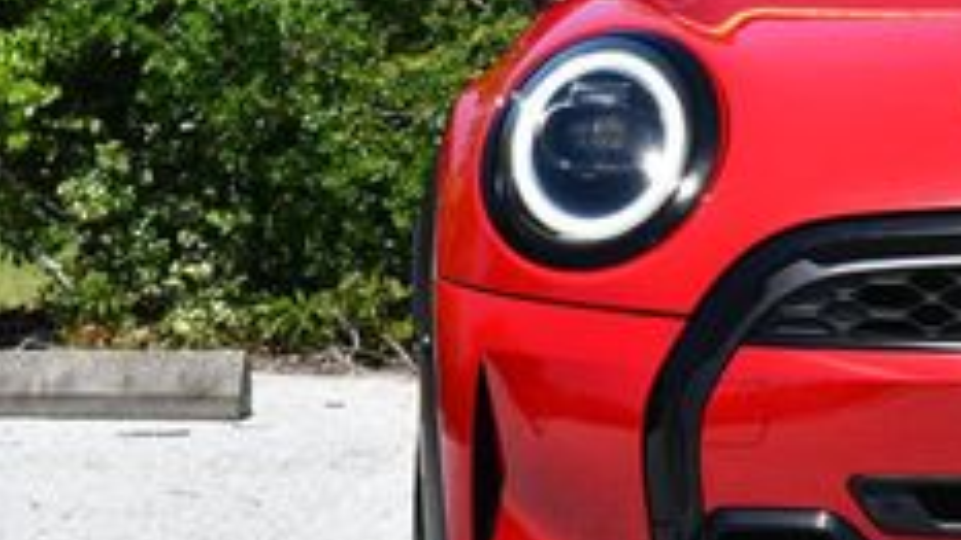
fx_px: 6599
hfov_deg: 8.2
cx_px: 1213
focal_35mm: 259
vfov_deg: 4.7
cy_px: 235
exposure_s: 1/250
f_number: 8
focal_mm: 45
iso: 100
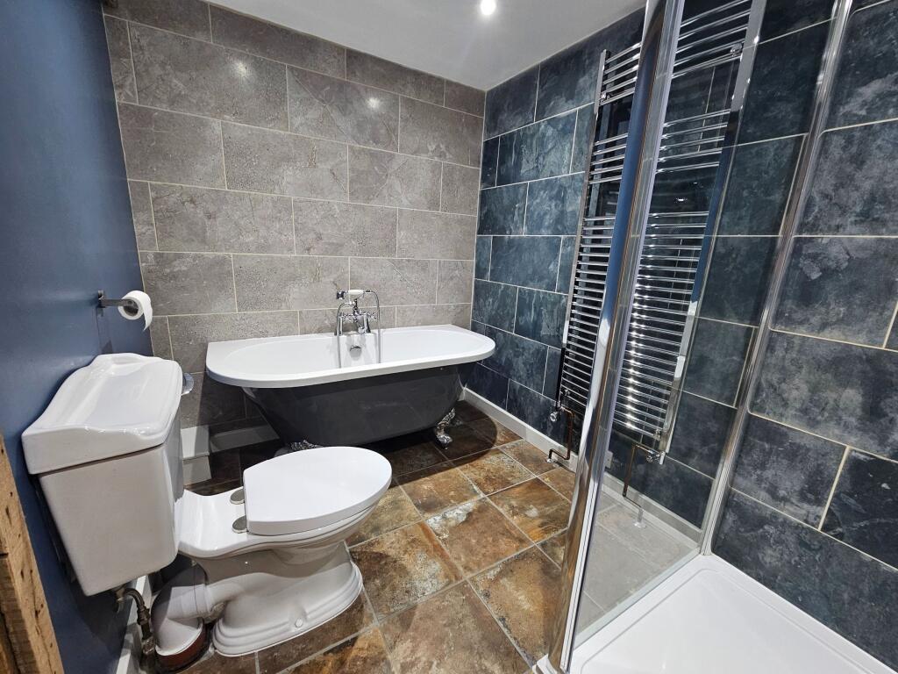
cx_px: 449
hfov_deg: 106.2
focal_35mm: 13
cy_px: 337
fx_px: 337
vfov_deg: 89.9
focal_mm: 2.2
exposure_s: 1/50
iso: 200
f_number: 2.2
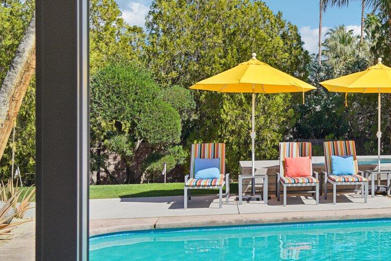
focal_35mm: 67
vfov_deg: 20.3
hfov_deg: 26.3
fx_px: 727
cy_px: 123
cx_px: 487
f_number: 8
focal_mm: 25
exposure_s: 1/320
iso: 100
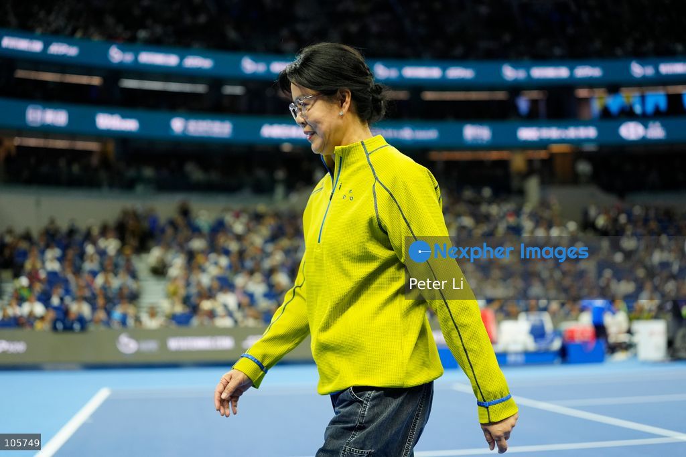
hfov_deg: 39.6
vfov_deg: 27.0
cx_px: 343
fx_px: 953
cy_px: 228
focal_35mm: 50
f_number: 2
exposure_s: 1/2000
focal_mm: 50
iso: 2000
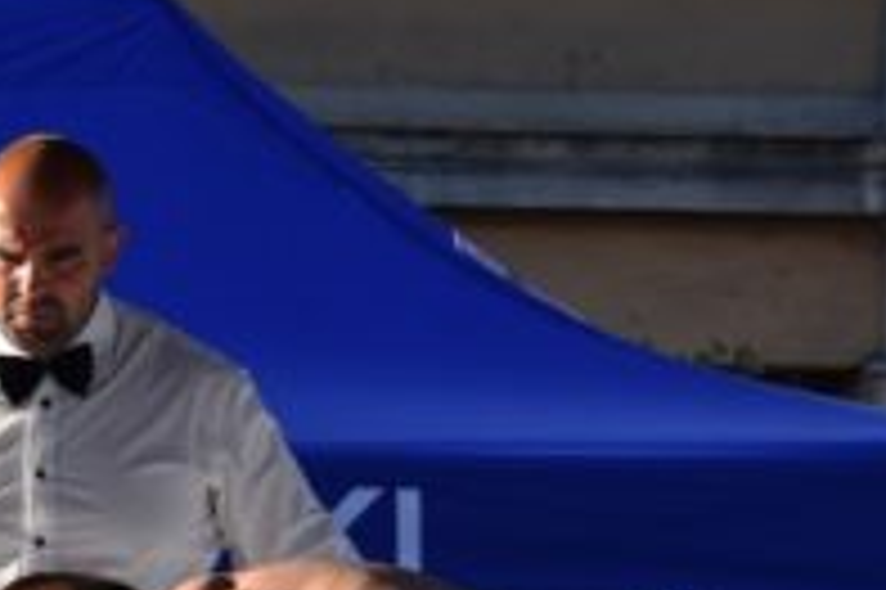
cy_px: 910
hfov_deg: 5.3
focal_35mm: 386
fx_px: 9492
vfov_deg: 3.5
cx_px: 117
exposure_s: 1/1000
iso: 450
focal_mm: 66
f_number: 5.3
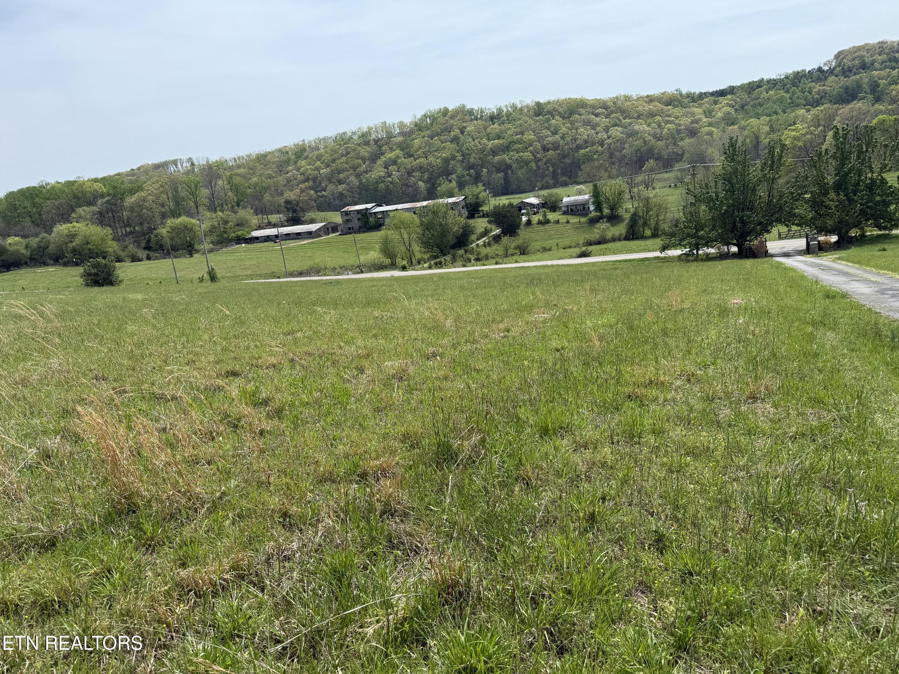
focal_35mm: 24
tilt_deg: -13.5
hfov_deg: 71.6
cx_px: 450
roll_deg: +8.2
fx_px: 623
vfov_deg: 56.8
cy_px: 337
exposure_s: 1/3584
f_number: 1.78
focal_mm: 6.76
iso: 80
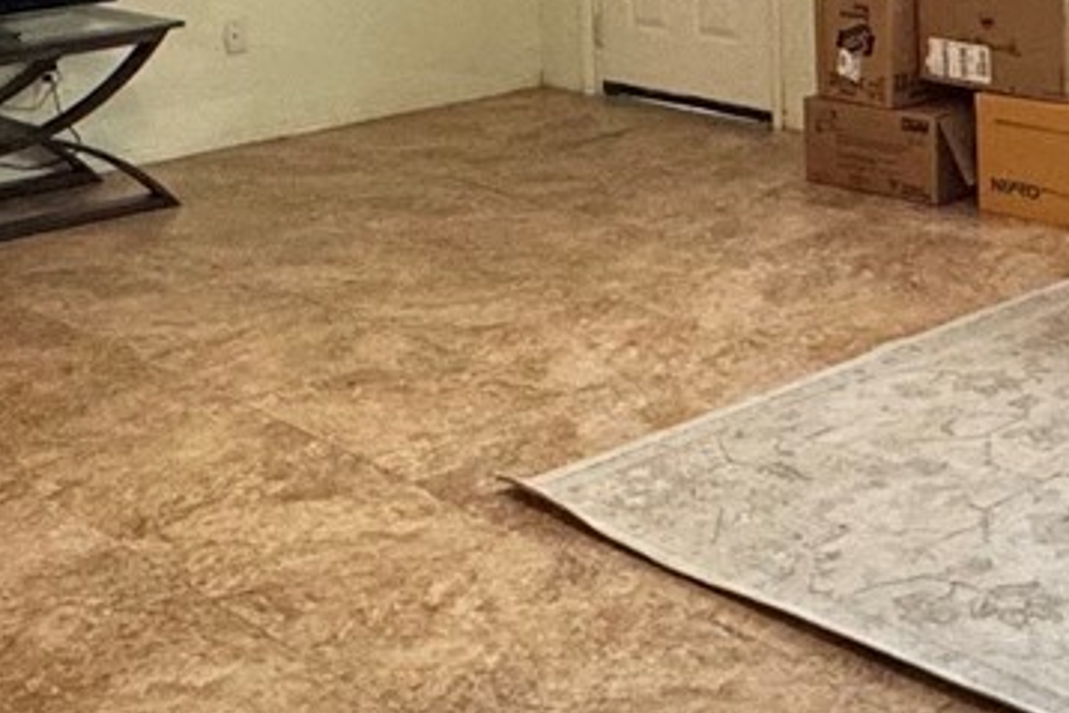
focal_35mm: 65
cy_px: -188
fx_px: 1931
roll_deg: +1.6
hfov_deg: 30.2
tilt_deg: -2.8
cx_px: 854
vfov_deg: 19.5
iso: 200
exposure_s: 1/120
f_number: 2.2
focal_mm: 2.22
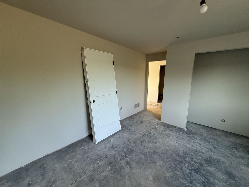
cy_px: 94
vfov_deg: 85.7
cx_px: 124
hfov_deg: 102.1
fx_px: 101
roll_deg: +0.5
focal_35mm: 14
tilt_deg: -6.4
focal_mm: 2.22
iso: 320
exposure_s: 1/120
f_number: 2.2
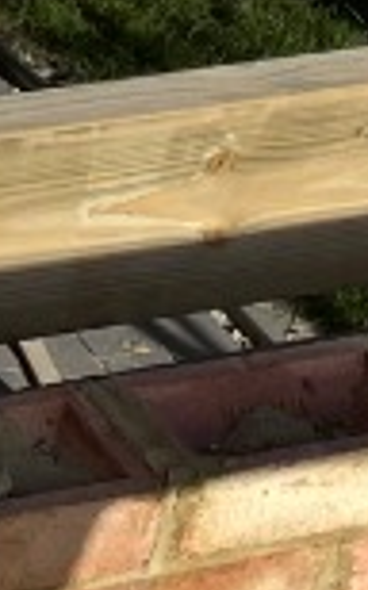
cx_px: -862
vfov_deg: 9.4
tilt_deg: -26.3
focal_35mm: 215
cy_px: -383
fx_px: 3457
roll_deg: -4.9
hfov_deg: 5.6
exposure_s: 1/5556
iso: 32
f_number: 1.6
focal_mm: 4.2
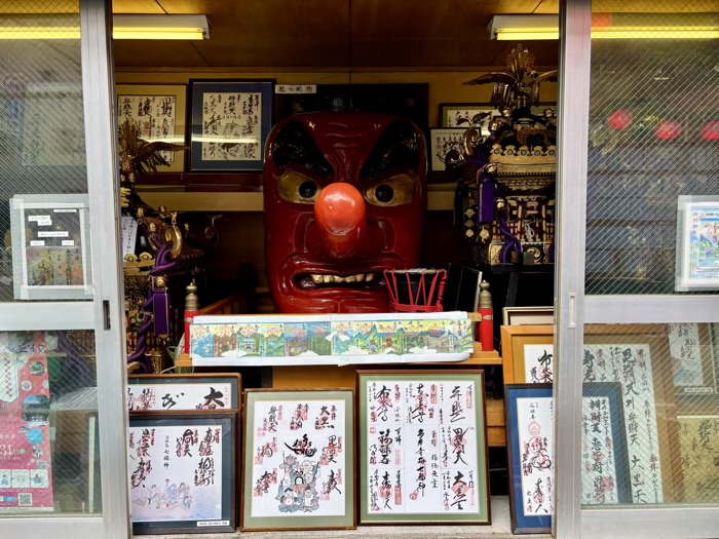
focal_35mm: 26
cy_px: 270
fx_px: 540
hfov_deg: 67.3
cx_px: 360
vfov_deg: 53.1
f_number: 1.6
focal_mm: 5.96
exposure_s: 1/313
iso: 50
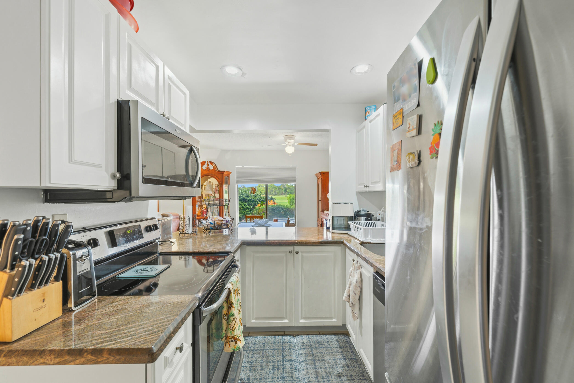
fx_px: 223
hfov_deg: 104.3
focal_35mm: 14
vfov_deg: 81.2
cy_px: 192
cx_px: 287
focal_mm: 14
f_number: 9
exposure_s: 1.6
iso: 250
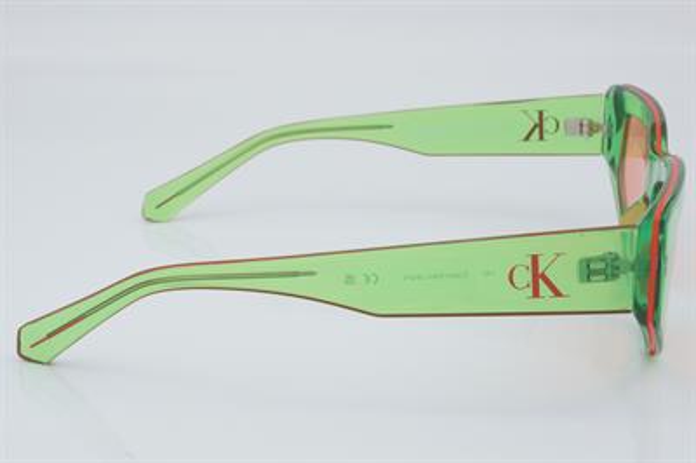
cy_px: 232
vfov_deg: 18.2
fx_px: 1449
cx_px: 348
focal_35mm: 75
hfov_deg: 27.0
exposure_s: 1/4
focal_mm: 50
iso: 100
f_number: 32
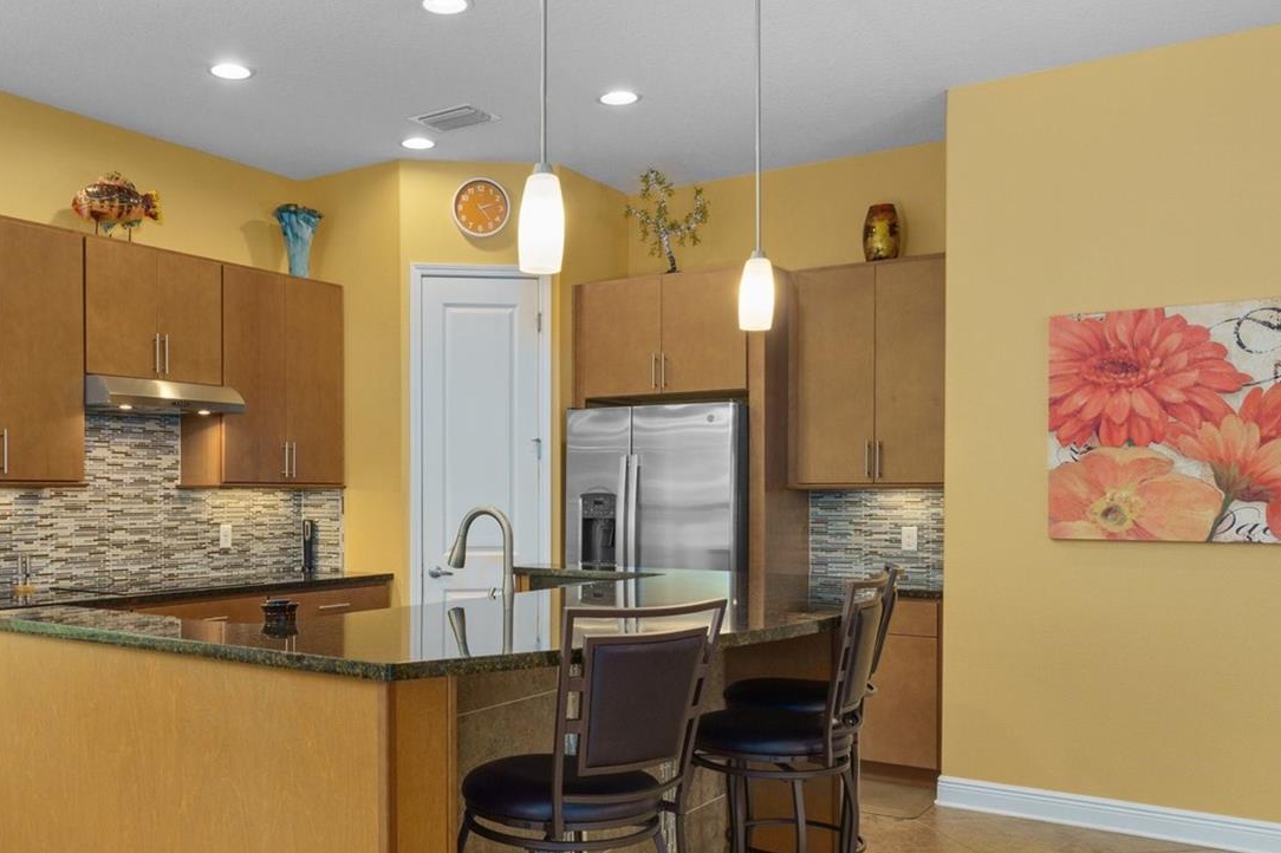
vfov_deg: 42.1
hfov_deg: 59.3
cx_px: 457
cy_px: 517
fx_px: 1103
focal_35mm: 31
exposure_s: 1
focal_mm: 14
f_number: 8
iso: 320
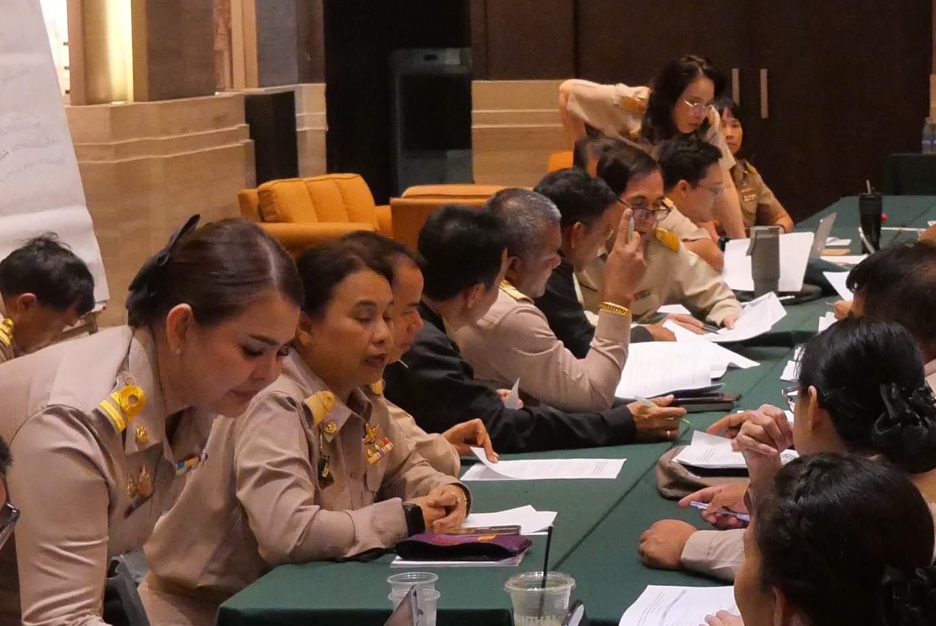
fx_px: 2549
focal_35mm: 98
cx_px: 681
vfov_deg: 14.0
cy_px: 415
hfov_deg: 20.7
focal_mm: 18
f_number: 4.5
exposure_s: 1/125
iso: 3200
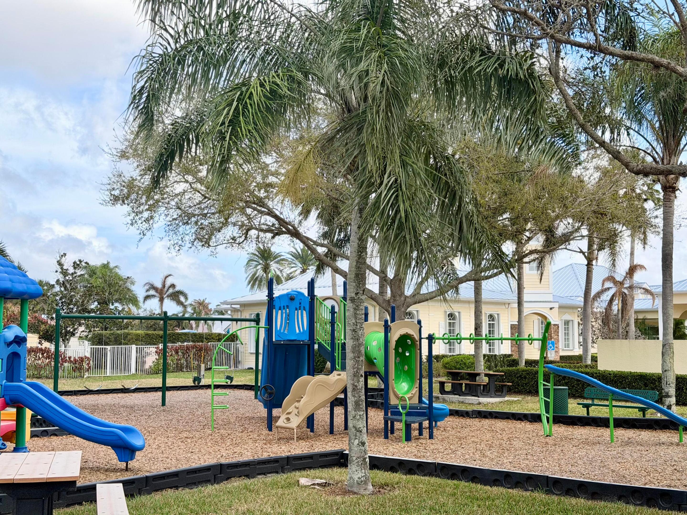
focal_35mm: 48
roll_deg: -0.2
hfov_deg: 39.7
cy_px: 258
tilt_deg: +4.8
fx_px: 953
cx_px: 344
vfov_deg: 30.3
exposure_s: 1/2577
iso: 100
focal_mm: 6.76
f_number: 1.78
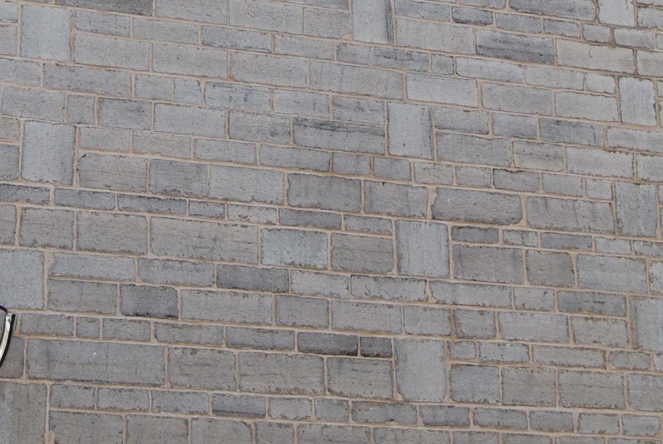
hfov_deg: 17.2
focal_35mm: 119
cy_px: -116
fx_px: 2194
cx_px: 288
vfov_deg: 11.3
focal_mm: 26
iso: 100
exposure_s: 1/160
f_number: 6.3
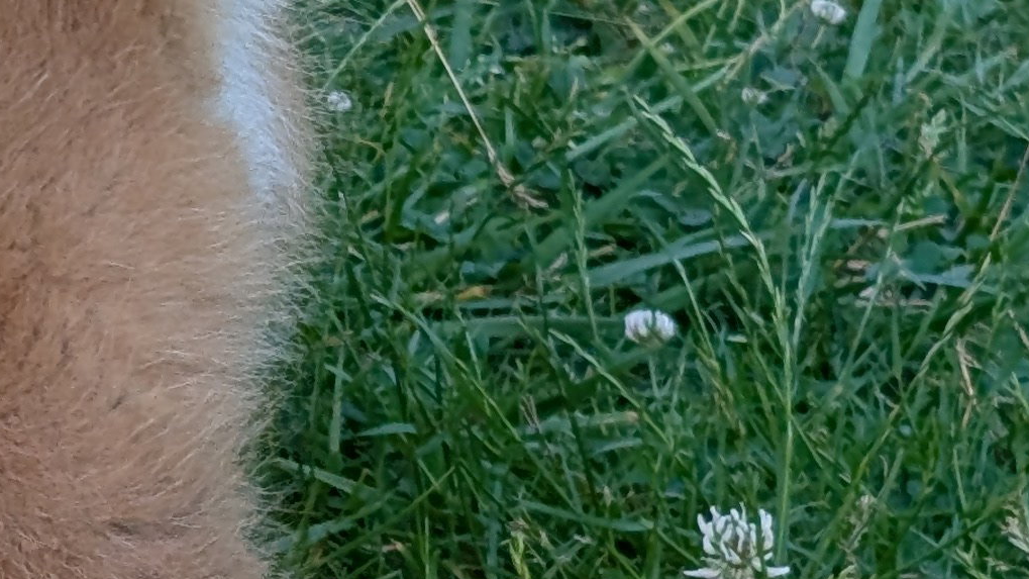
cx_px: -923
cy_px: 396
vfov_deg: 5.7
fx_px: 5839
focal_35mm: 214
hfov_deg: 9.5
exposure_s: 1/286
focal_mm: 6.9
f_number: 1.68
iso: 22
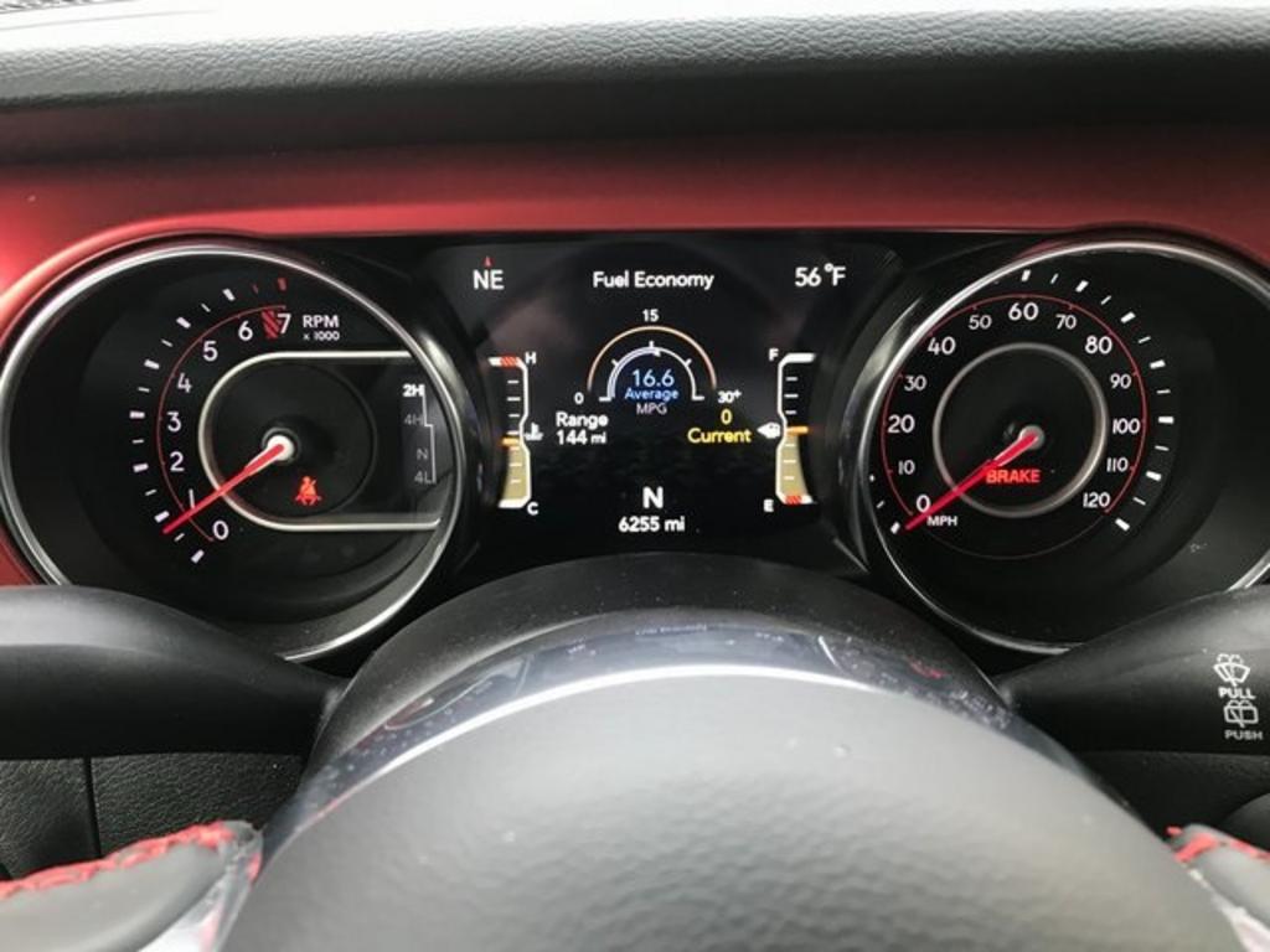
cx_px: 635
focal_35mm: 28
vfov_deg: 49.7
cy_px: 476
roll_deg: -1.9
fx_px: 1027
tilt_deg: -24.4
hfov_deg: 63.4
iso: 25
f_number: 1.8
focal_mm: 3.99
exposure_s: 1/30
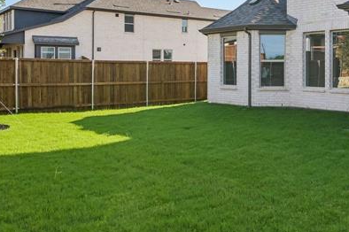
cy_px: 43
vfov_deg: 33.1
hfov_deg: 47.8
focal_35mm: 39
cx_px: 260
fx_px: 378
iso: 250
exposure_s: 1/400
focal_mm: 15
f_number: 9
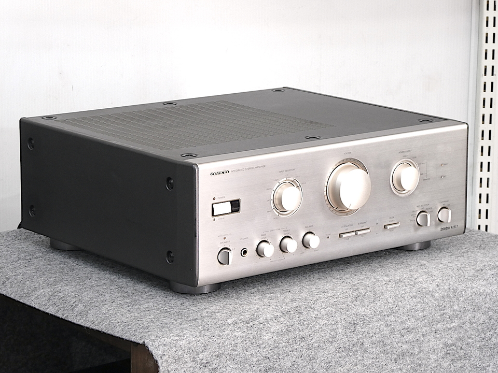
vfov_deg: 12.0
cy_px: 186
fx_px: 1784
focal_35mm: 124
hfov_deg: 15.9
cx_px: 249
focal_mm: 22.3
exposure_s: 1/10
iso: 200
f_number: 5.2
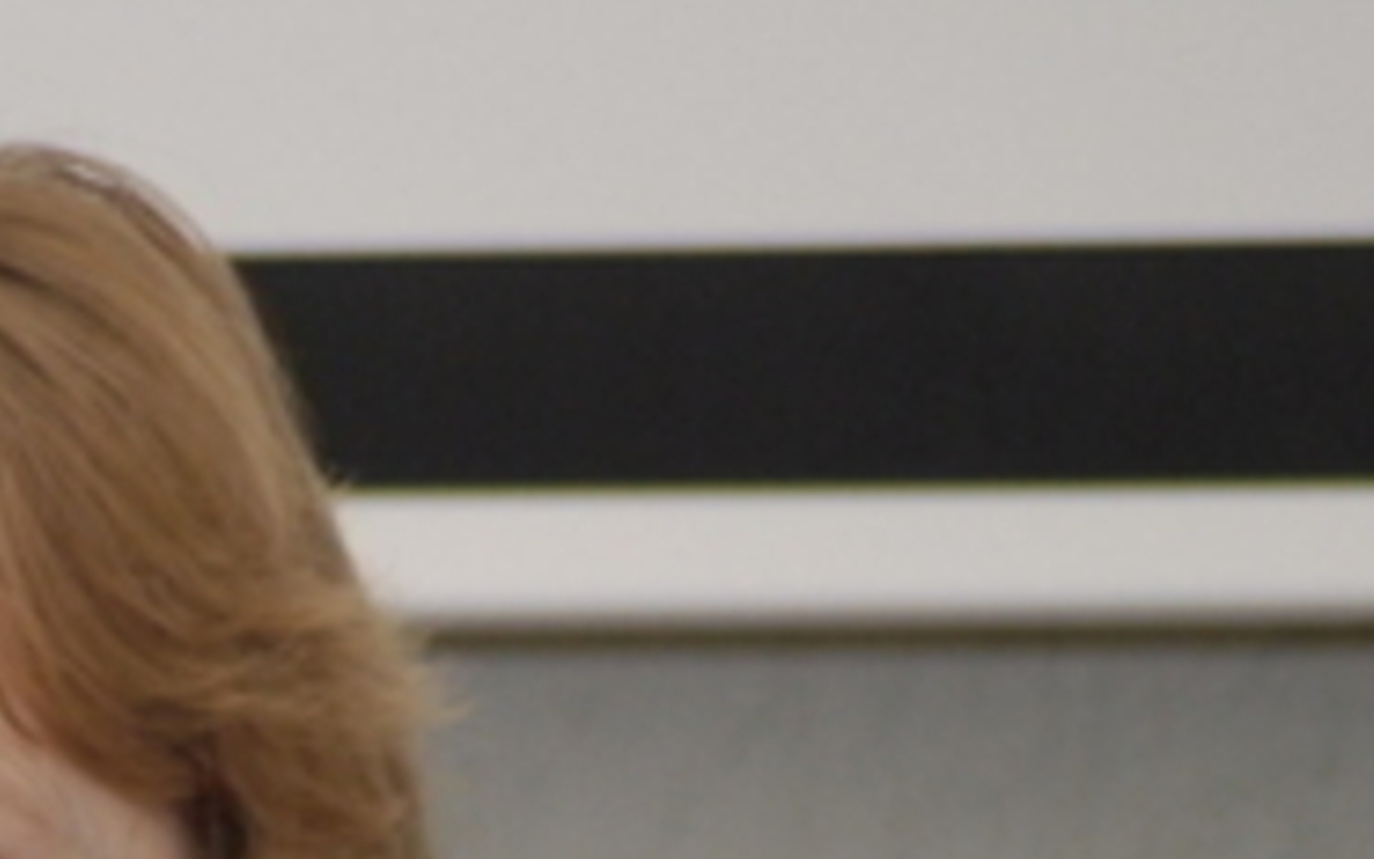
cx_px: -253
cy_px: 1184
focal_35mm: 1025
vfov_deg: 1.3
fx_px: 38391
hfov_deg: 2.0
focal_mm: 250
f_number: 5.3
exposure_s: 1/125
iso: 1000
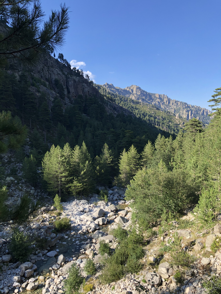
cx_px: 110
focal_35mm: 28
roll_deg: +1.3
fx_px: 238
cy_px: 147
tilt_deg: -4.4
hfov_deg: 49.7
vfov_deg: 63.4
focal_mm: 4
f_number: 1.8
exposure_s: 1/774
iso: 20
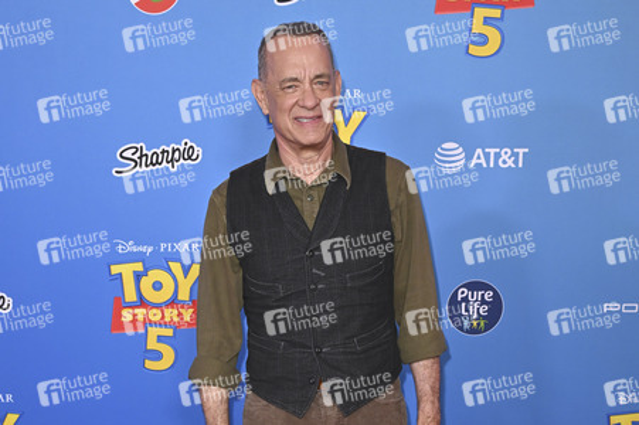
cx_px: 320
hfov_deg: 43.6
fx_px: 798
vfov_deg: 29.8
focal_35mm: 45
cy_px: 212
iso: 1250
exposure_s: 1/250
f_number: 6.3
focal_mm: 45
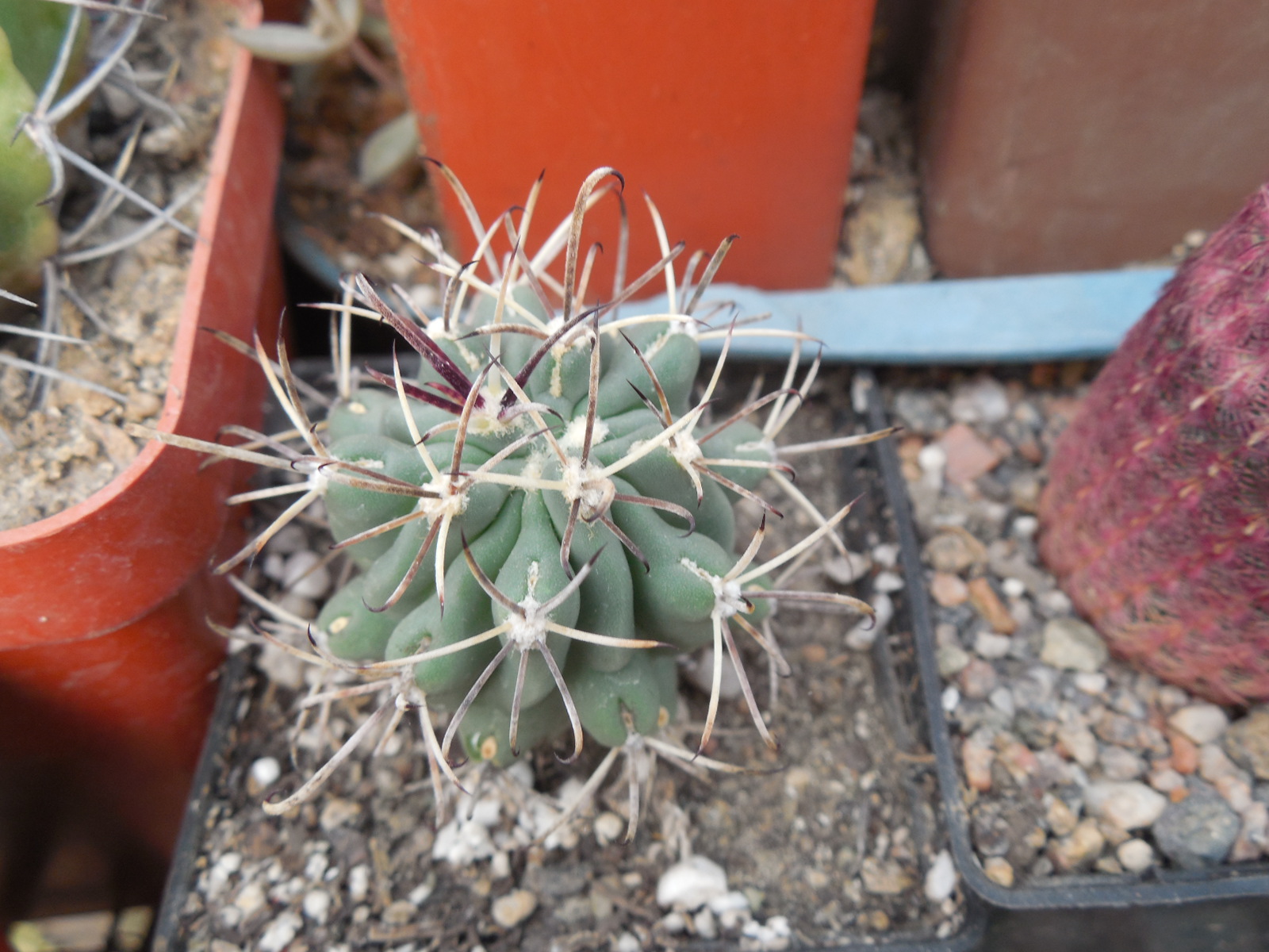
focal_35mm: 31
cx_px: 634
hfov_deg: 58.4
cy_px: 476
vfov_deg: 45.4
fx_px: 1136
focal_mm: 5.6
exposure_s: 1/60
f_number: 3.6
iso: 125
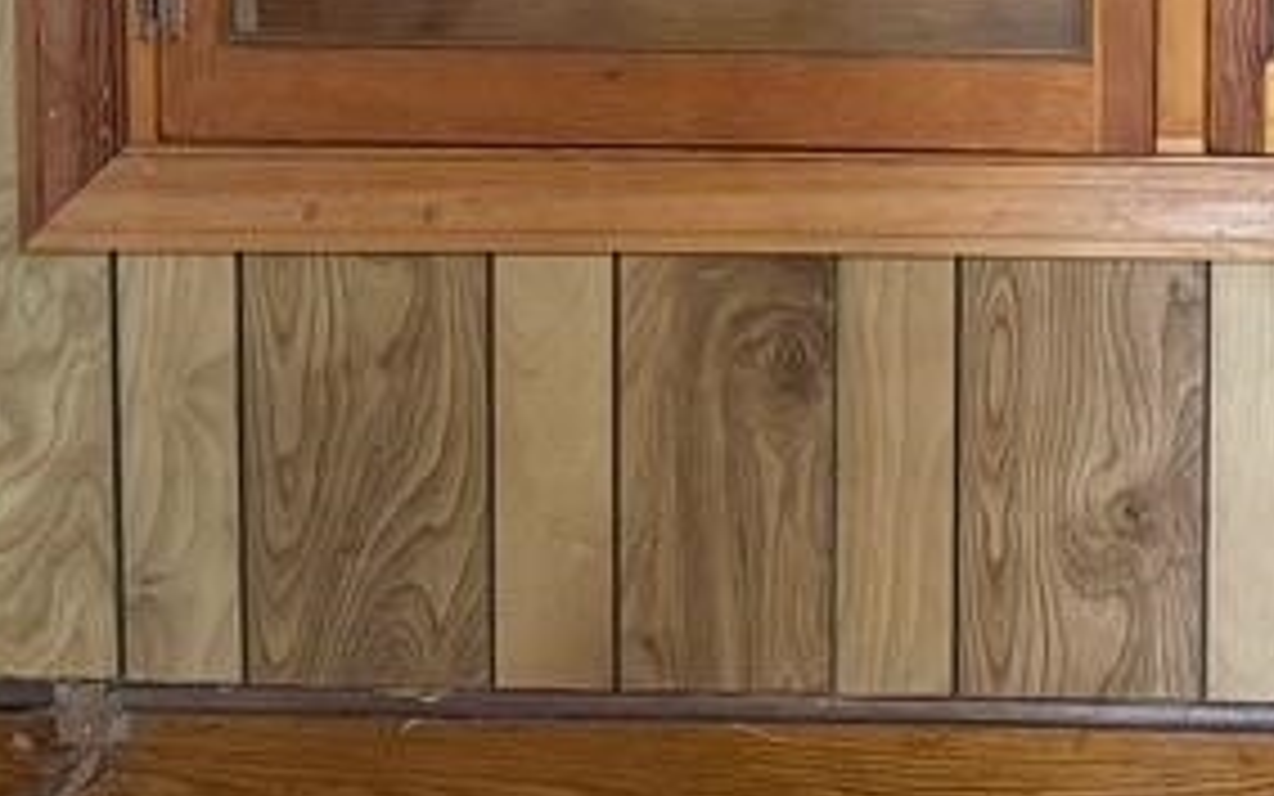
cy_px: -603
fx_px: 3195
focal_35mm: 92
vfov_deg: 13.0
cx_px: 1094
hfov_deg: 22.1
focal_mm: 6.76
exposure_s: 1/40
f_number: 1.78
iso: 1000
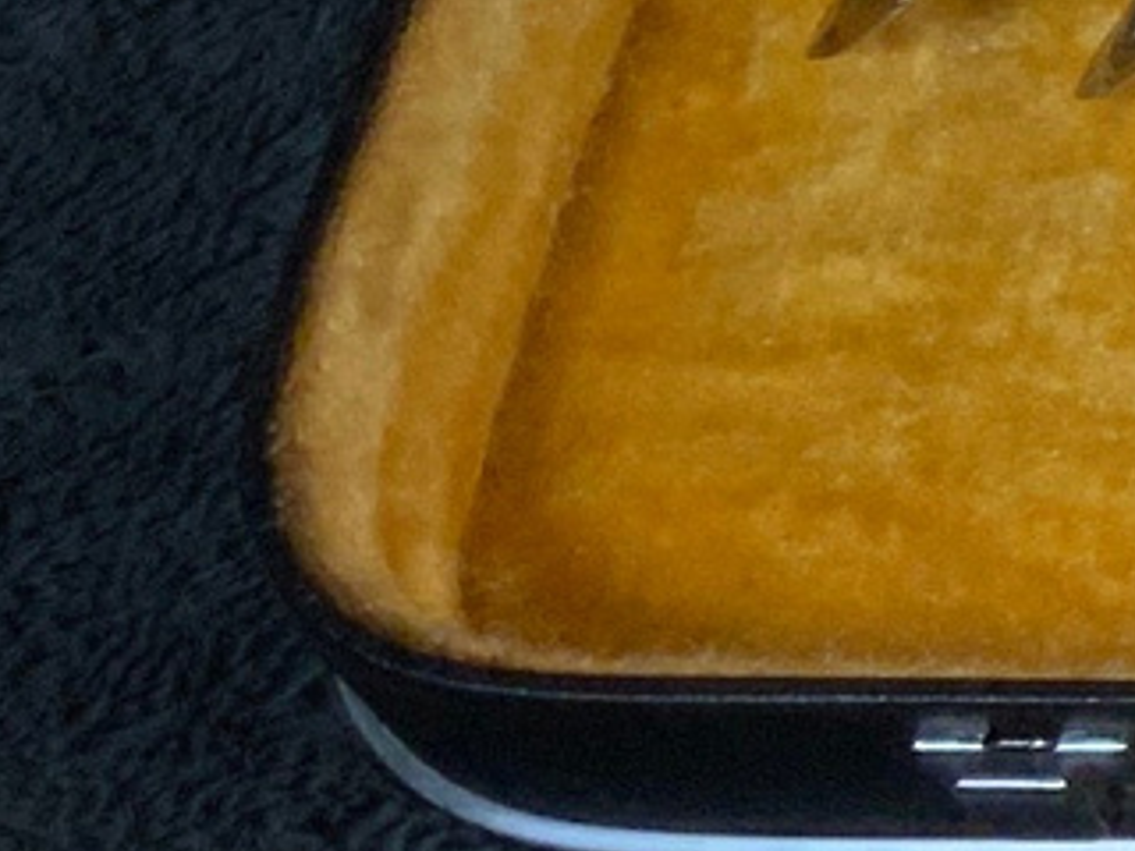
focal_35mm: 232
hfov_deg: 6.8
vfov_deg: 6.1
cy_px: -1138
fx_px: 7607
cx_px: 4444
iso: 25
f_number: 1.8
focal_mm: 3
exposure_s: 1/156
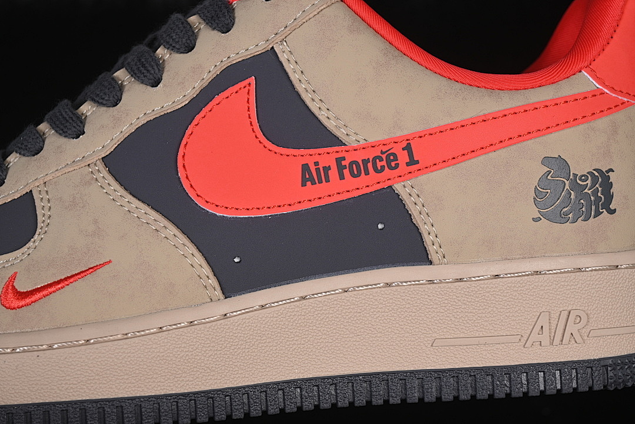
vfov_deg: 18.2
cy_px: 212
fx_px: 1323
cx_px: 318
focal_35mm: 75
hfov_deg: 27.0
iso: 160
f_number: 7.1
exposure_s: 1/80
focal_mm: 50
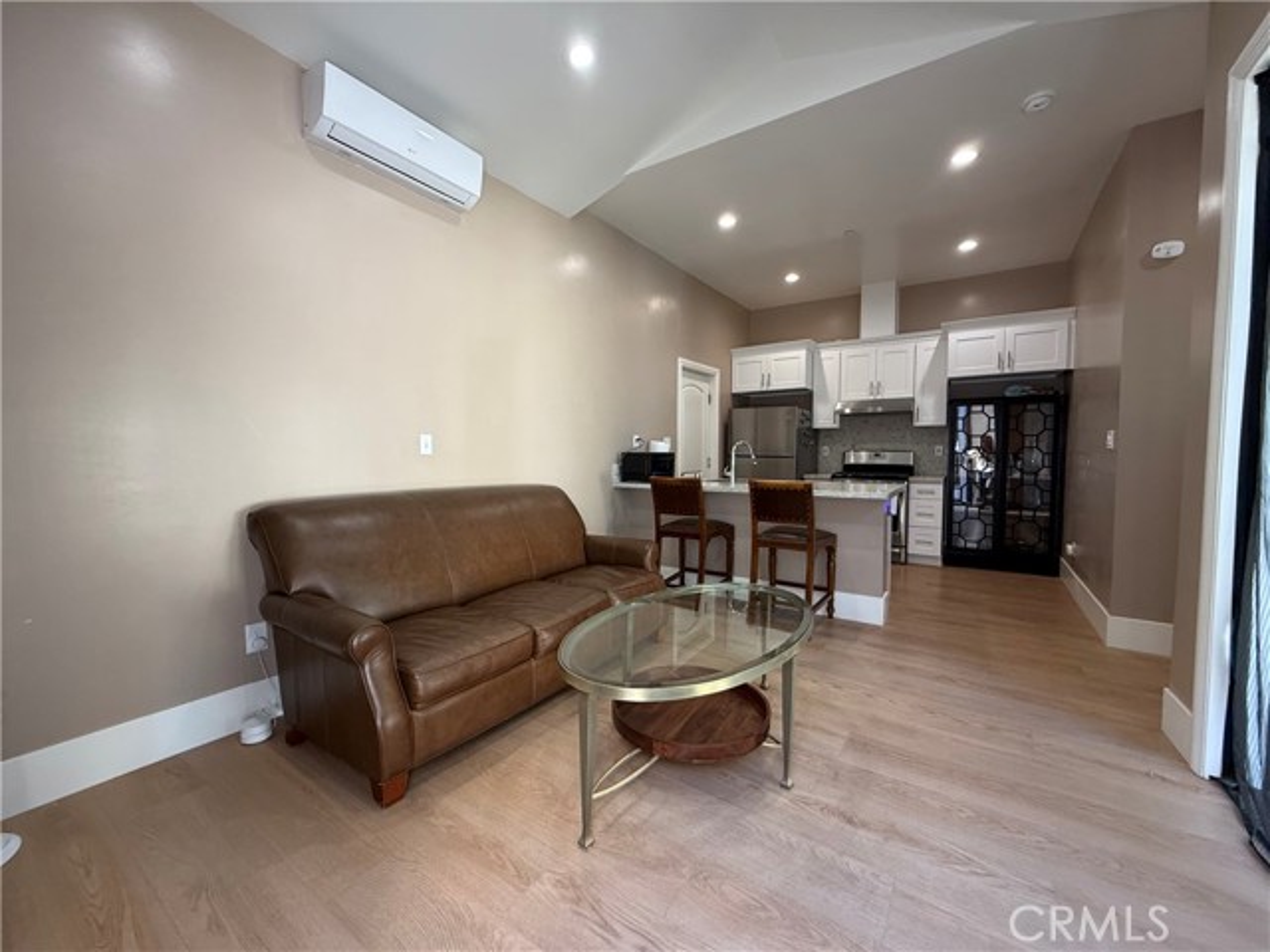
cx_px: 635
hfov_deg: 102.1
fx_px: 514
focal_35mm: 14
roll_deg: +0.0
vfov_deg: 85.7
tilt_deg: -2.4
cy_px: 476
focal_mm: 2.22
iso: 250
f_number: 2.2
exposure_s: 1/120
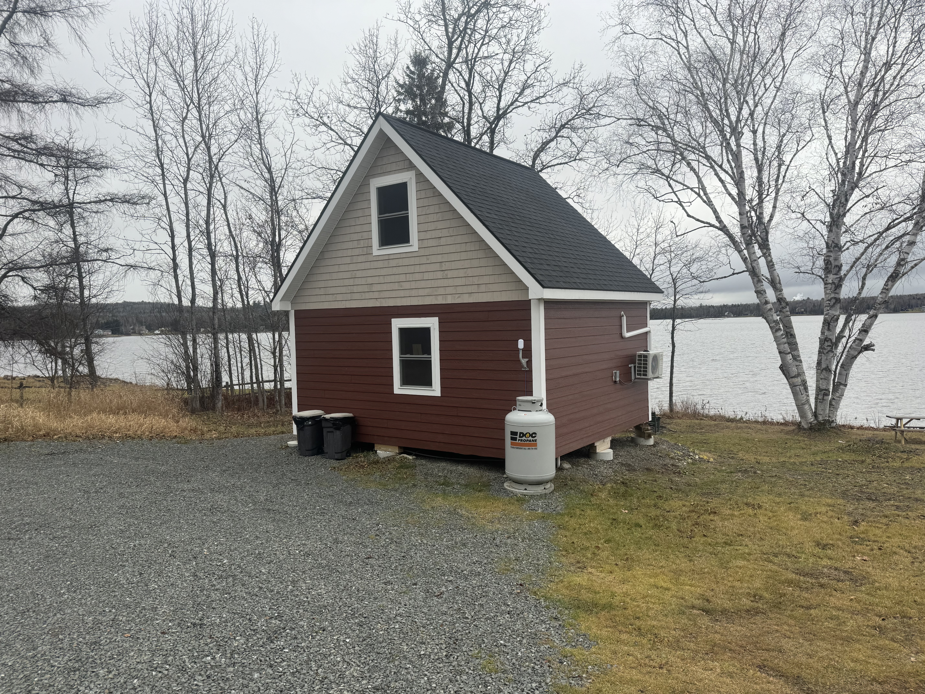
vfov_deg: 56.8
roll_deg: +1.1
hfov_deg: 71.6
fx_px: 641
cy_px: 347
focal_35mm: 24
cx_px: 462
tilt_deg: -2.2
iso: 80
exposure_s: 1/700
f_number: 1.78
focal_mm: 6.76
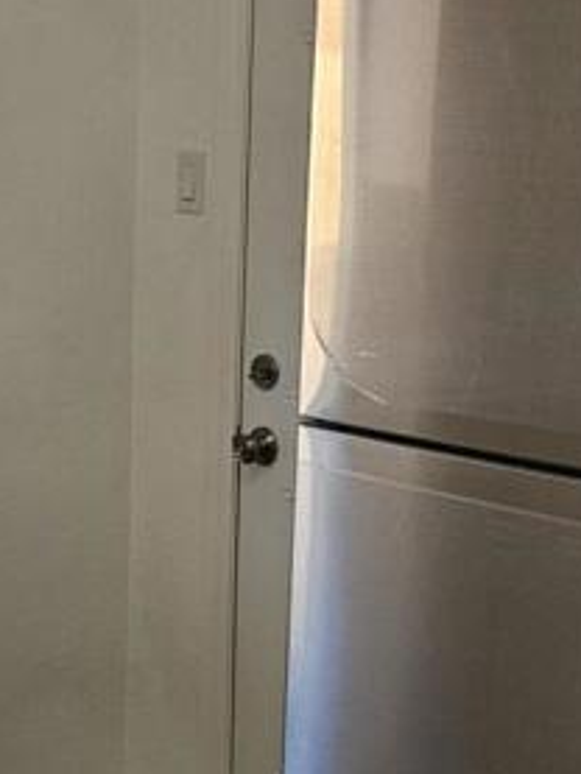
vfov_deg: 23.0
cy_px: 469
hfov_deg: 17.0
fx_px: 1901
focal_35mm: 85
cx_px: -6
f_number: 1.8
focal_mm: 5.4
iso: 80
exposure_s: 1/120
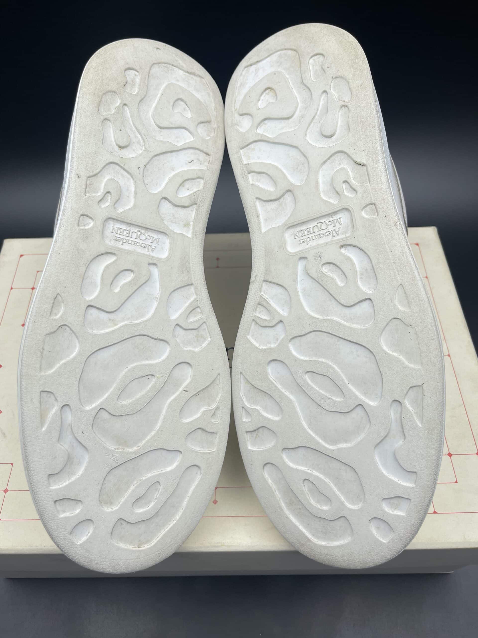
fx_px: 479
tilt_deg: -58.8
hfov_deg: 53.1
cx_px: 239
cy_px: 319
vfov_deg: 67.3
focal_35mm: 26
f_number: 1.6
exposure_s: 1/813
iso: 32
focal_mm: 5.1
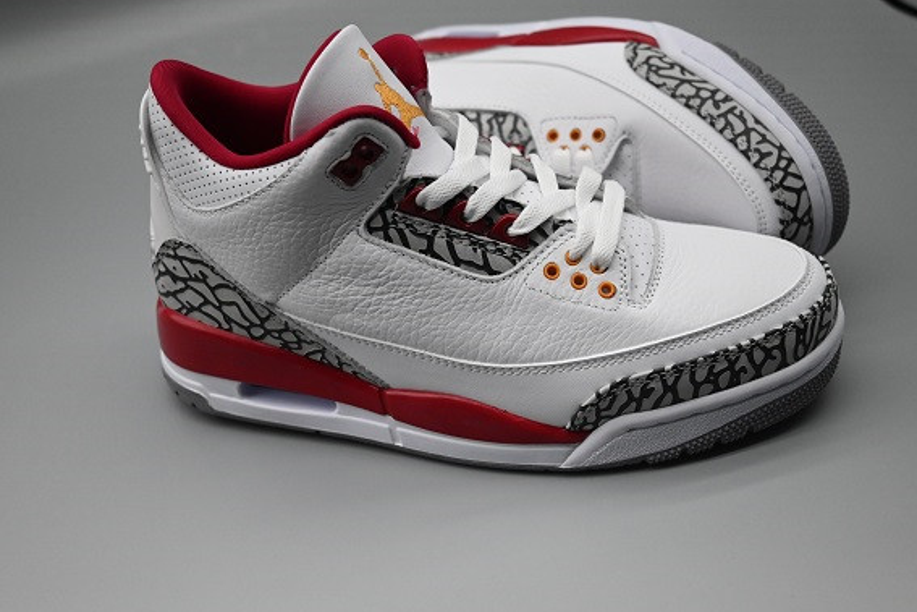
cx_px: 472
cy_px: 291
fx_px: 930
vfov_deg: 36.4
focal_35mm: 37
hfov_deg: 52.5
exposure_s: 1/5000
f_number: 5
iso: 5000
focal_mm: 34.5
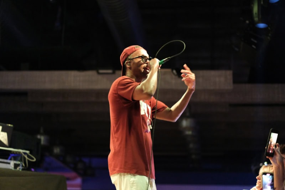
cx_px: 142
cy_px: 95
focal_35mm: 84
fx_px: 665
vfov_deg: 16.3
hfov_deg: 24.2
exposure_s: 1/150
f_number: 1.4
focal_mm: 56
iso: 8000
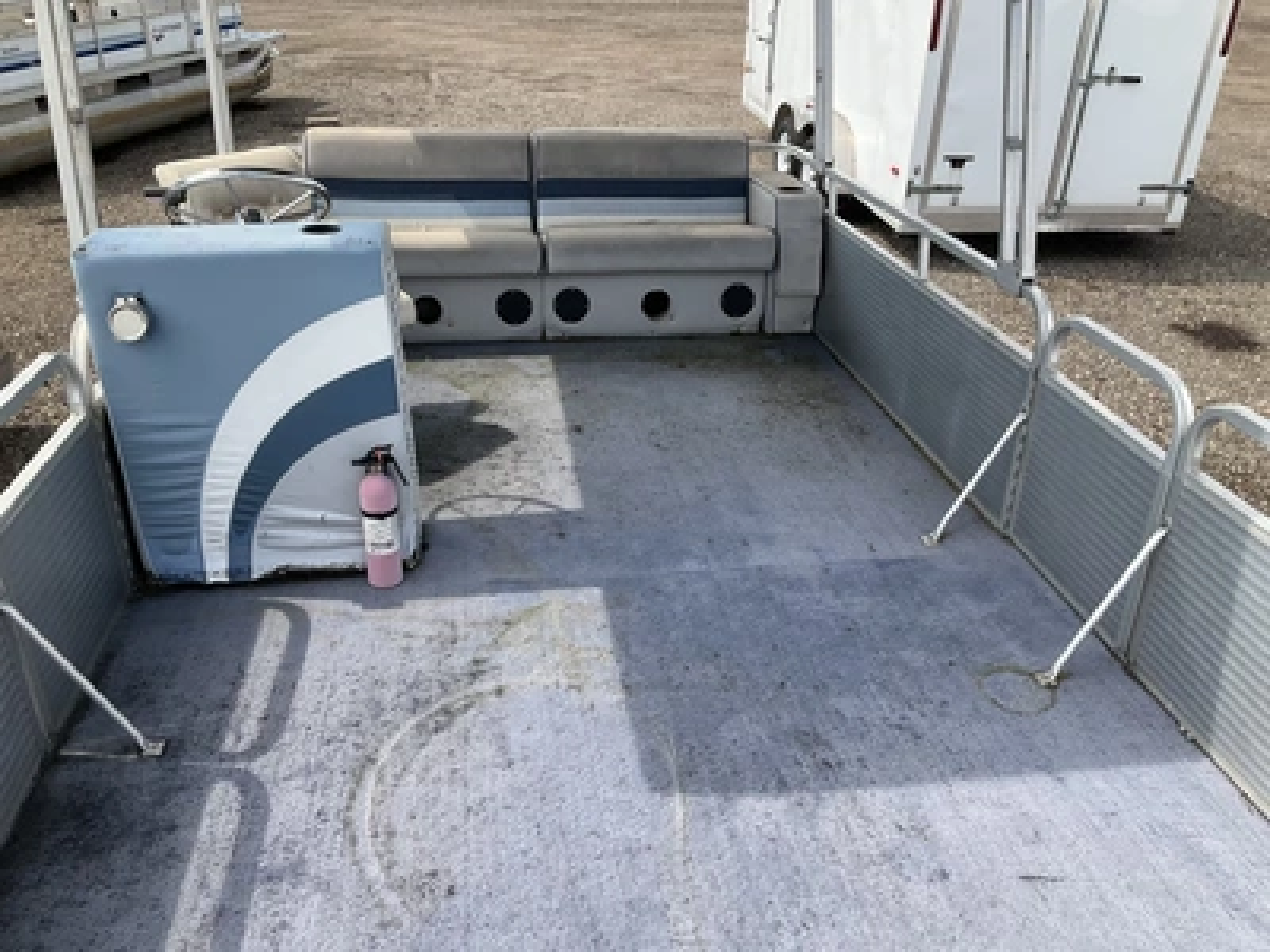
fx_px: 1064
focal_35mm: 29
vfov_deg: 48.2
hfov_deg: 61.7
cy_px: 476
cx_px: 635
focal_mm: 3
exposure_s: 1/997
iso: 25
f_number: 1.8
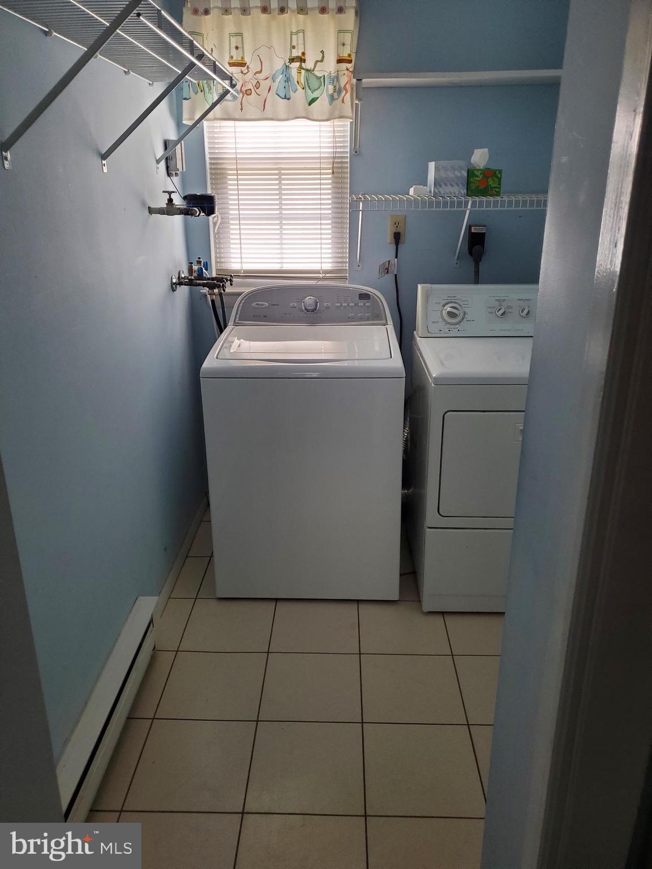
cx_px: 326
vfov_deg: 67.3
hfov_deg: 53.1
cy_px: 434
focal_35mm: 26
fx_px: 653
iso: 125
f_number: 1.5
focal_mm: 4.3
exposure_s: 1/113
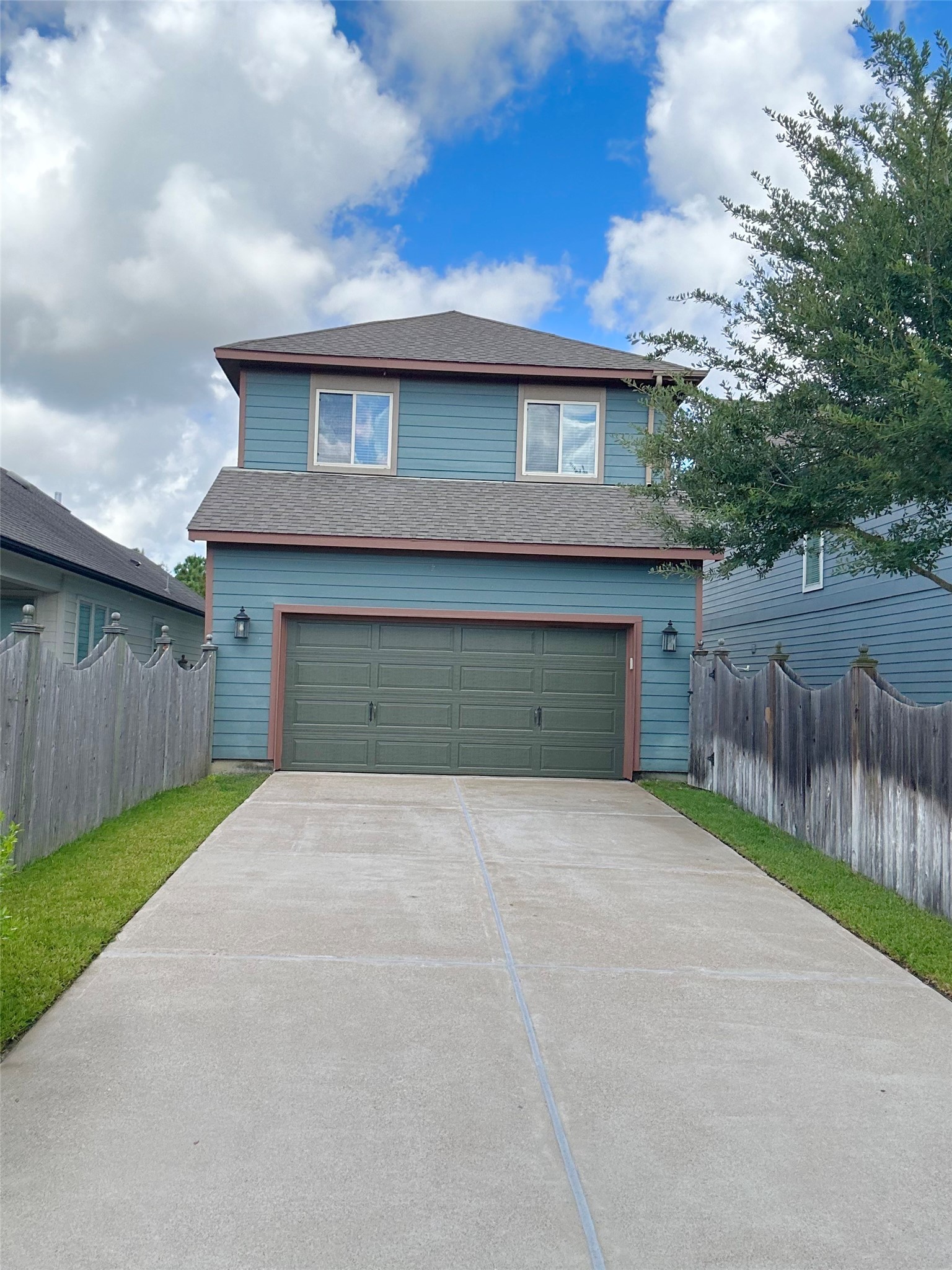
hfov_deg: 46.8
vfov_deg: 60.0
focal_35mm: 30
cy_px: 635
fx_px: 1100
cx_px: 476
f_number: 1.9
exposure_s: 1/750
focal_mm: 2.69
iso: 25
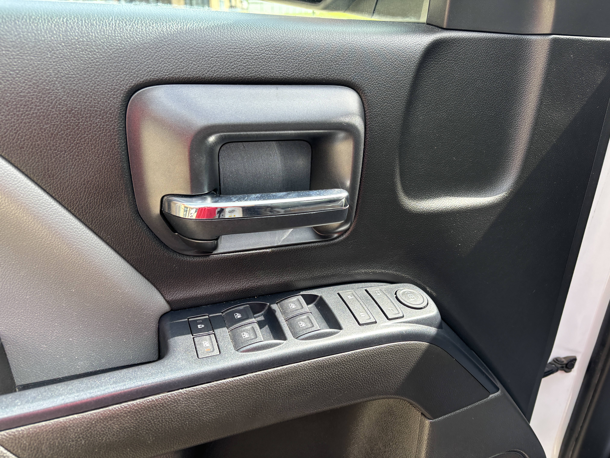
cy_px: 229
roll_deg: +1.4
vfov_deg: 53.1
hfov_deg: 67.3
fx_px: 458
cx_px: 305
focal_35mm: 26
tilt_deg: -29.4
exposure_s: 1/180
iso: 40
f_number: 1.6
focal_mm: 5.96
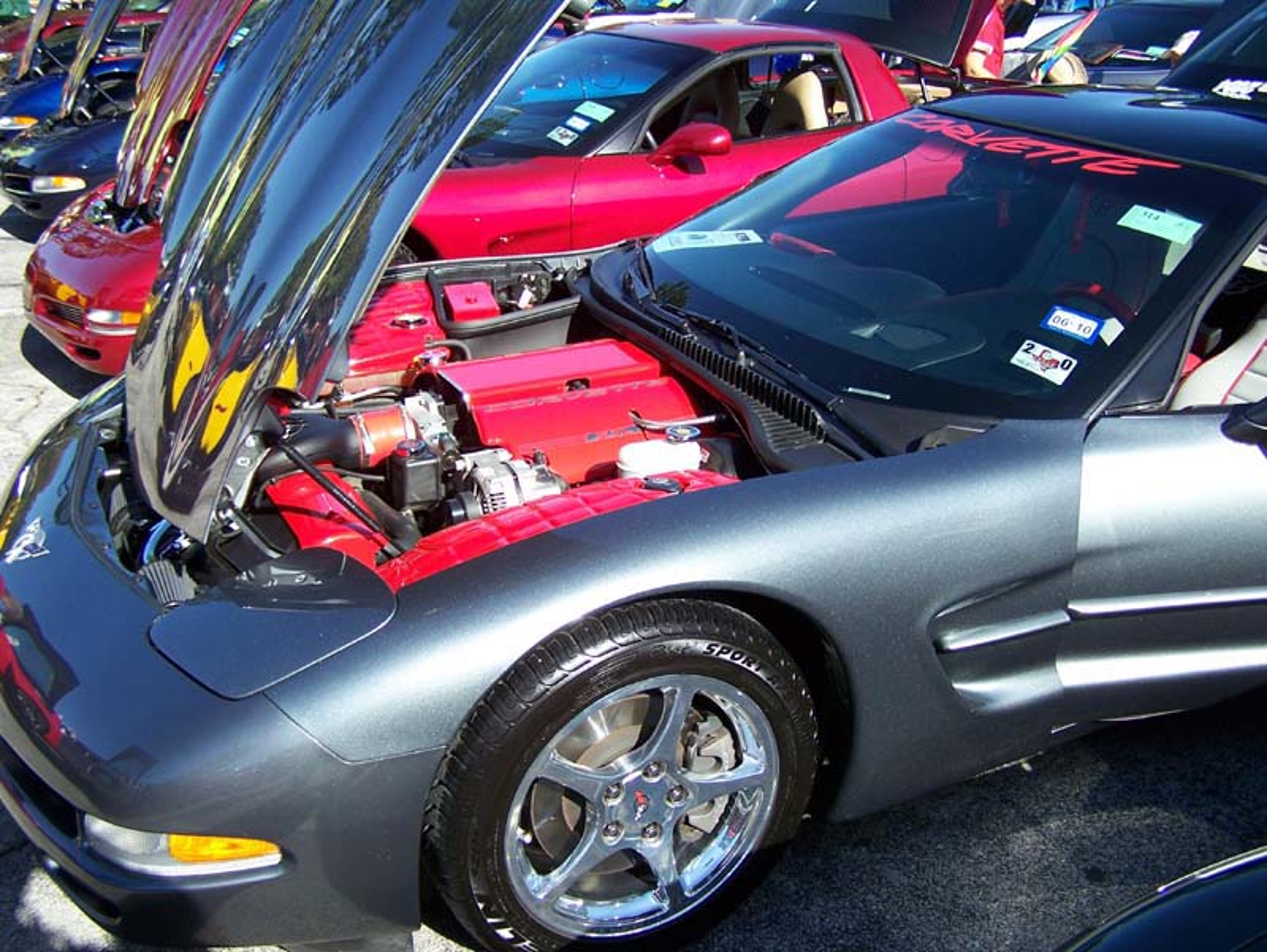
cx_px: 634
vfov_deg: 37.8
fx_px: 1392
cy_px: 476
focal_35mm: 38
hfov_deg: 49.0
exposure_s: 1/640
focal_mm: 6.3
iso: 80
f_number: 2.8
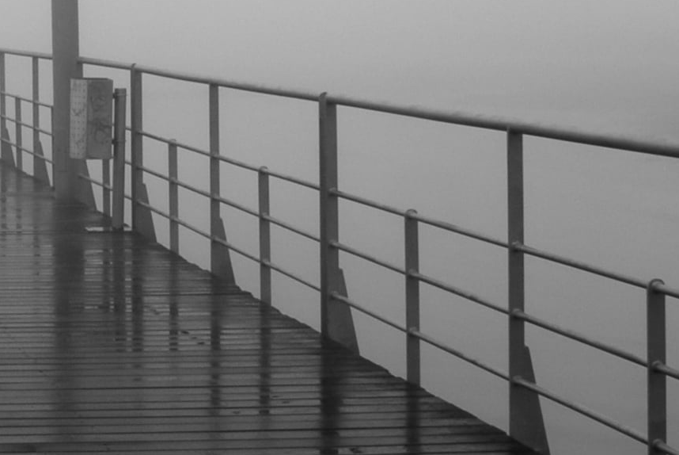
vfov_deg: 17.7
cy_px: 289
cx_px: -173
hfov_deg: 23.6
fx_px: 1454
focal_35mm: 77
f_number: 14
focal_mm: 18
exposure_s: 1/8
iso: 100
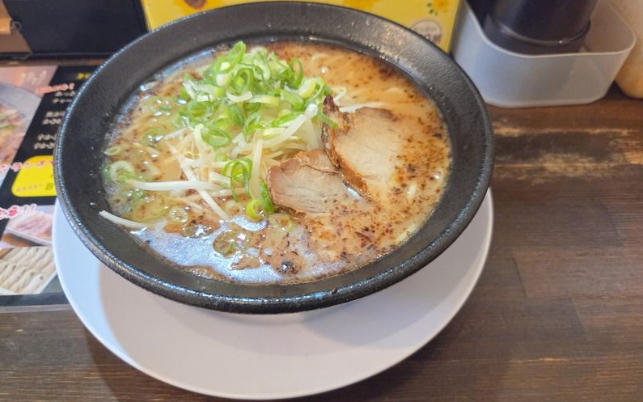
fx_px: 438
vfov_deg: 49.3
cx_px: 322
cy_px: 207
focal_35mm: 25
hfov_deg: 72.5
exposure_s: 1/100
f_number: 1.8
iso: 2000
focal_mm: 5.4
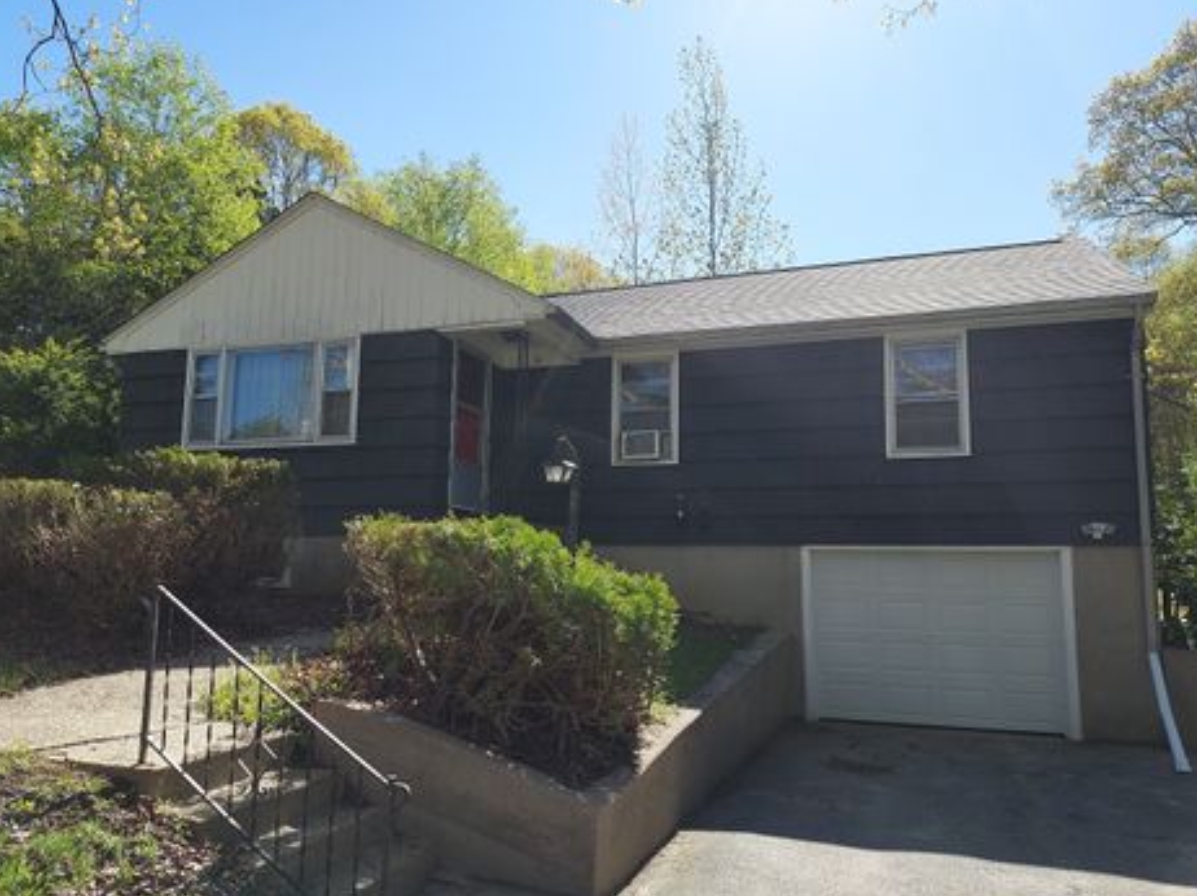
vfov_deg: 53.0
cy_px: 473
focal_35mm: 26
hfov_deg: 67.3
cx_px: 596
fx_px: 899
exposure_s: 1/795
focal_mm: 4.6
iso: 40
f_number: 1.8
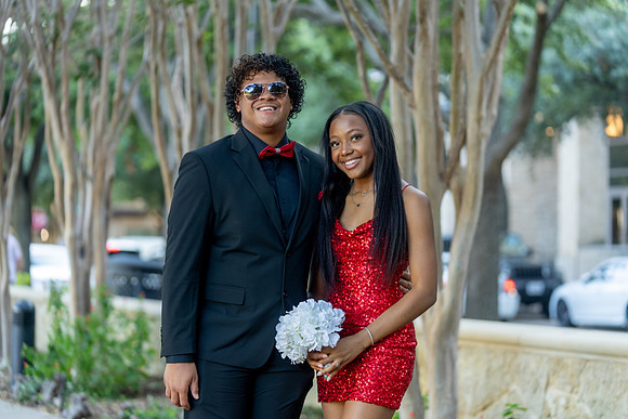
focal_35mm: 110
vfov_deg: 12.5
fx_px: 1919
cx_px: 314
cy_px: 210
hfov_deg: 18.6
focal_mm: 110
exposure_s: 1/320
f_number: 2.8
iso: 800
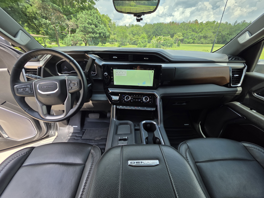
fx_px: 99
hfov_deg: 106.2
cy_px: 99
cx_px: 132
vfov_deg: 89.9
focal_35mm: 13
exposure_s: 1/418
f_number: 1.9
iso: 40
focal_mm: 2.2
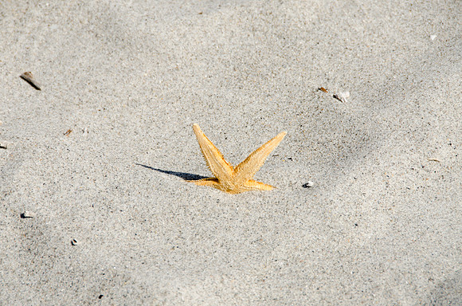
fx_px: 3842
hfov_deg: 6.9
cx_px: 231
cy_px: 153
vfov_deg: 4.6
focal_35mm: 300
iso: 100
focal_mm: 200
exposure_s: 1/250
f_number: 10
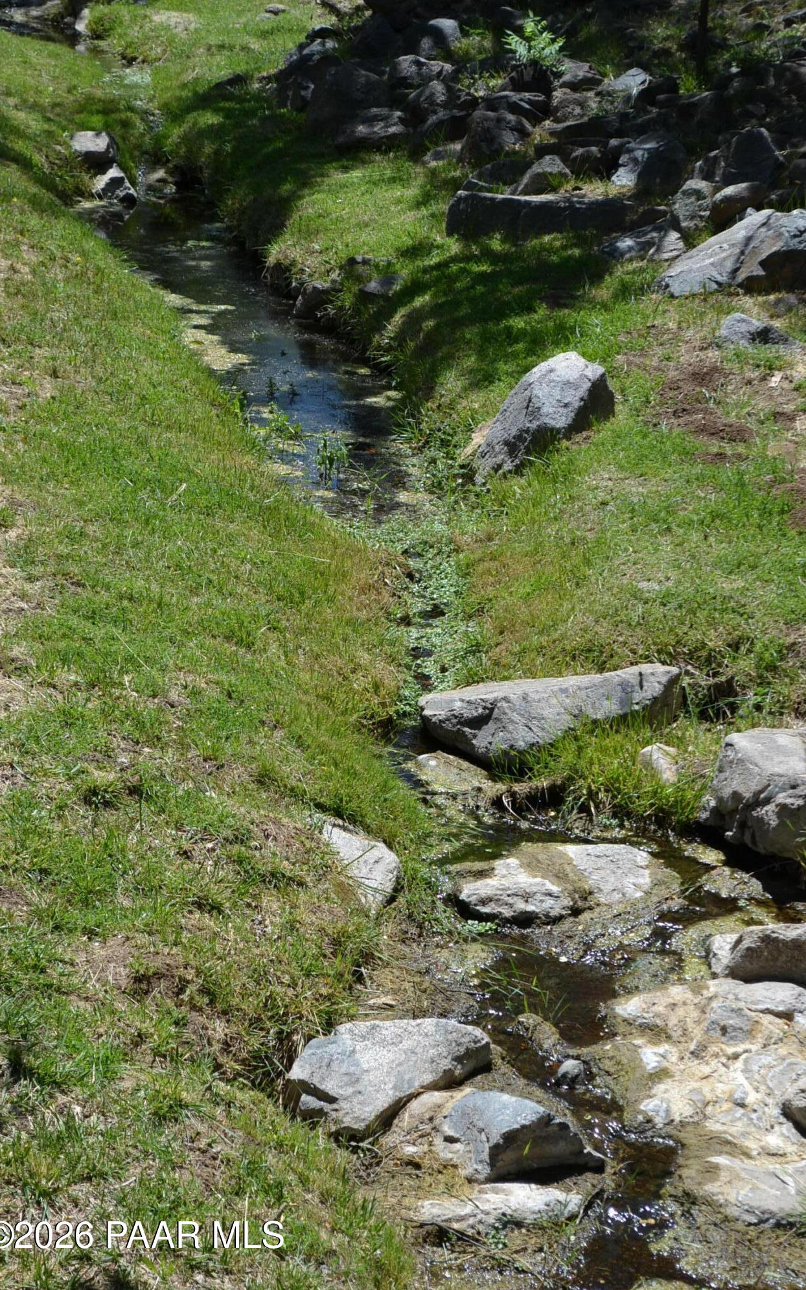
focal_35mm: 85
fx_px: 2970
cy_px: 646
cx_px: 415
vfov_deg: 24.5
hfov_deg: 15.5
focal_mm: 55
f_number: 8
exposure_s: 1/250
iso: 100
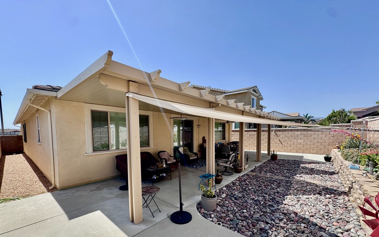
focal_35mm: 15
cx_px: 188
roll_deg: +0.1
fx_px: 155
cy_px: 142
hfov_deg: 101.5
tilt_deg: -3.0
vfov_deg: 74.0
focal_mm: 2.22
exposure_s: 1/646
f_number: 2.2
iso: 50
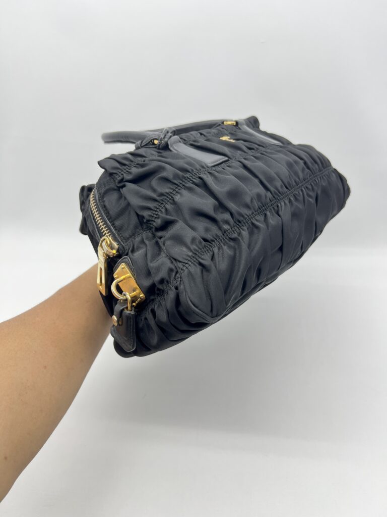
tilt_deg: -32.7
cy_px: 258
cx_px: 194
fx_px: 388
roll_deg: +1.3
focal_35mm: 26
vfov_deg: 67.3
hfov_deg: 53.1
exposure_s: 1/100
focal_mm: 5.7
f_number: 1.5
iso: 50
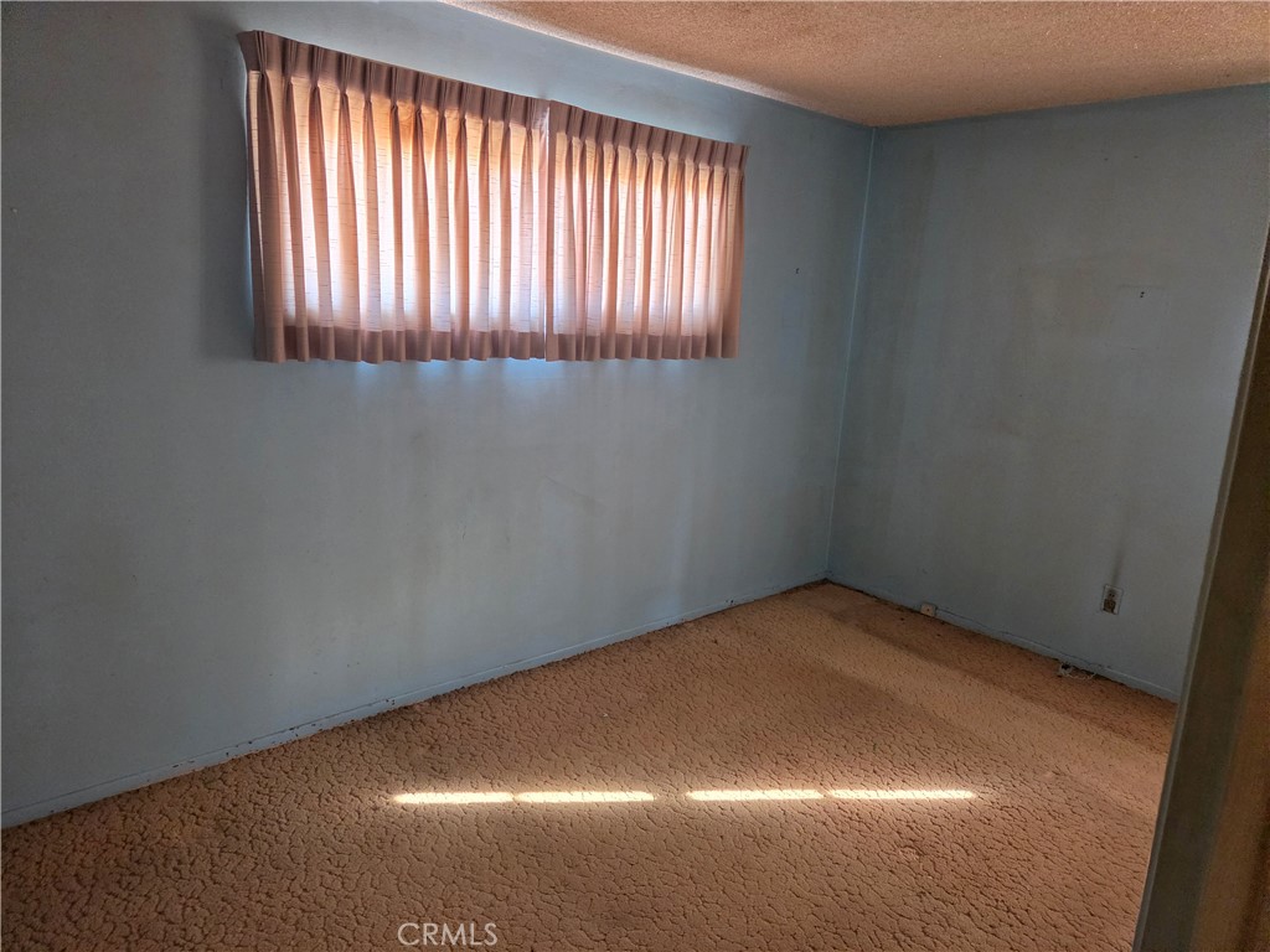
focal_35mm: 23
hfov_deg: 73.9
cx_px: 635
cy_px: 476
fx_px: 844
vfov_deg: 58.9
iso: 800
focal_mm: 5.4
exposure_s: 1/120
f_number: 1.8
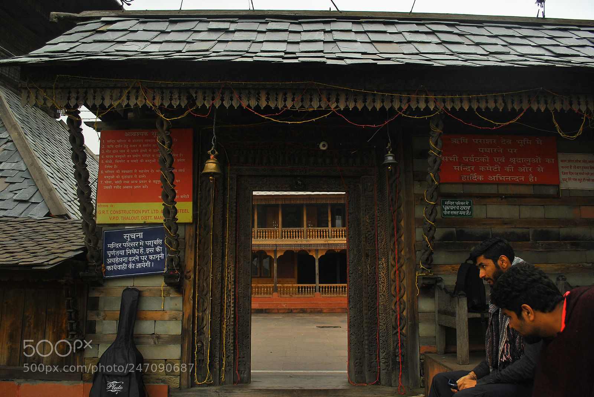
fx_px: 446
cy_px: 198
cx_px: 297
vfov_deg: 48.0
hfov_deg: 67.3
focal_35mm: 27
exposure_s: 1/250
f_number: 4.5
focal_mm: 18
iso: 100
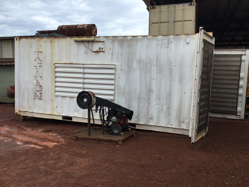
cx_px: 124
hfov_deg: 58.4
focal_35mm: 31
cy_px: 94
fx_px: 223
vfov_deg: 45.4
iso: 25
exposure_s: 1/500
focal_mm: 3.3
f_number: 2.4
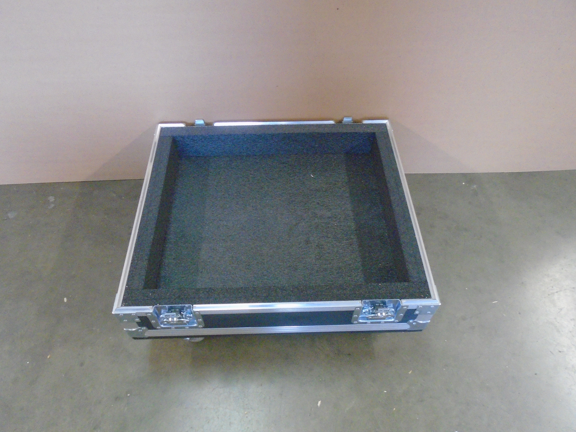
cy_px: 216
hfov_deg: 67.3
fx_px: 433
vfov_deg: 53.1
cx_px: 288
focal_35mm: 26
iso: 800
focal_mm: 4.6
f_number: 3.2
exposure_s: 1/25
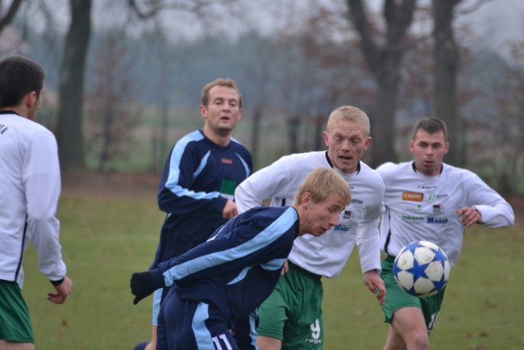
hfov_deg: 4.6
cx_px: 262
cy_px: 175
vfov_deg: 3.1
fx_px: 6553
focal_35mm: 450
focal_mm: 300
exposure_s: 1/500
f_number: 5.6
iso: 800
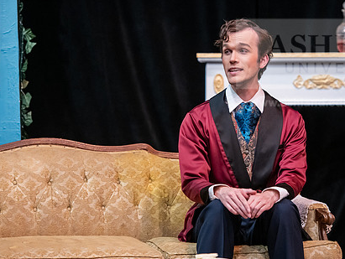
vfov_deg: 8.1
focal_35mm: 183
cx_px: 211
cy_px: 120
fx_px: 1825
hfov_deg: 10.8
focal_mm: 135
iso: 3200
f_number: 3.2
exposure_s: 1/200
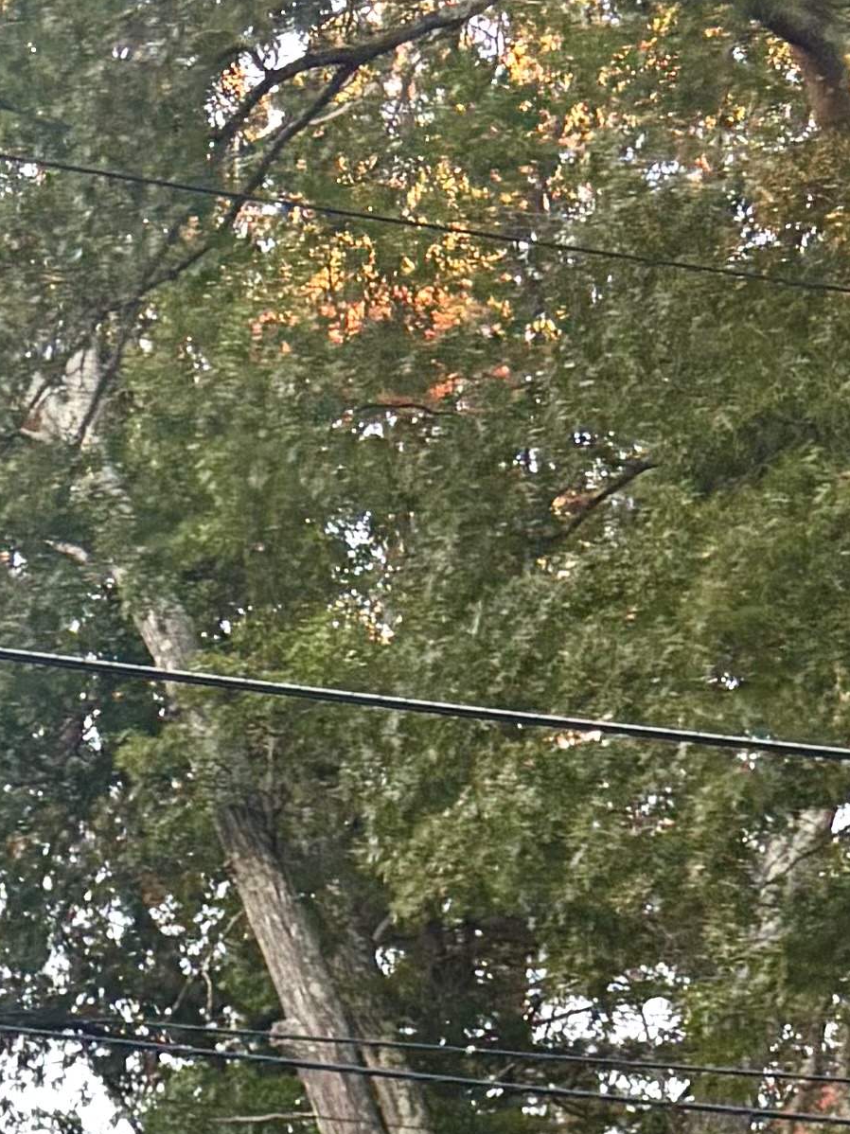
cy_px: 2486
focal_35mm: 124
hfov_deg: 11.4
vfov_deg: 13.1
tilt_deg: -6.9
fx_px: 4061
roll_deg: -1.8
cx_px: -451
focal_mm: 5.96
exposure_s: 1/121
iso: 80
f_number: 1.6
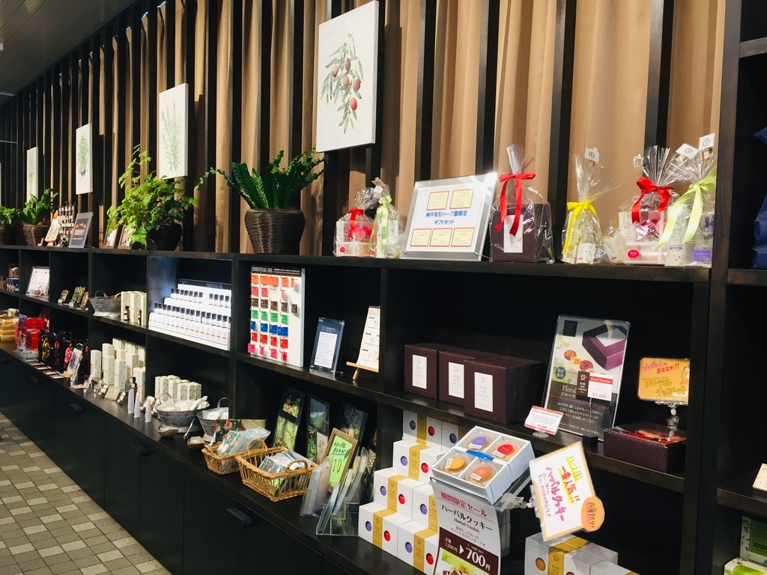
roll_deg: -2.4
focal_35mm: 29
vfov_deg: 48.2
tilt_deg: -1.8
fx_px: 643
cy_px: 288
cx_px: 384
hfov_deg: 61.7
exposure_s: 1/30
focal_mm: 4.15
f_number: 2.2
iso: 32
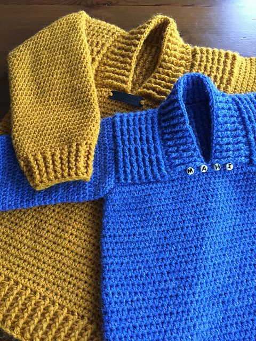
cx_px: 128
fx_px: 286
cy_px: 170
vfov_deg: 61.7
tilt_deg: -66.1
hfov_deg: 48.2
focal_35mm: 29
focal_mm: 4.15
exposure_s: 1/10
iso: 125
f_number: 2.2
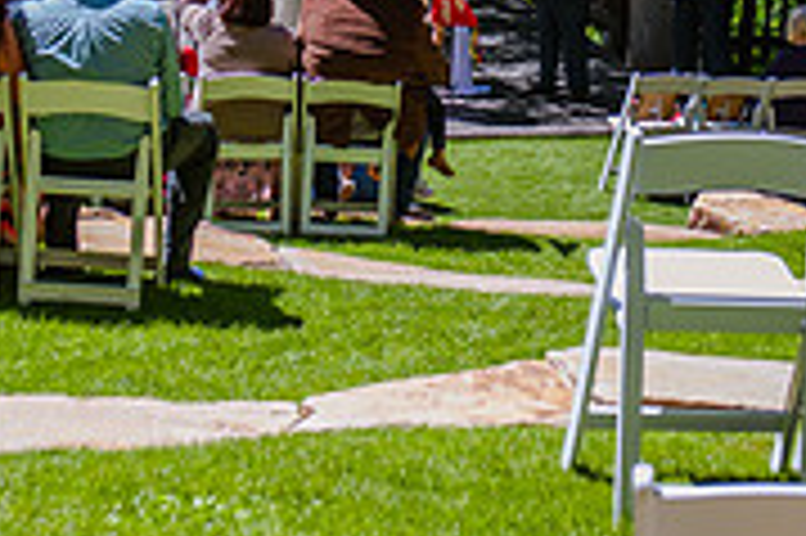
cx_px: 406
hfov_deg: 14.3
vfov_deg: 9.4
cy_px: -146
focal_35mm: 144
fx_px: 3221
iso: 160
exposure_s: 1/640
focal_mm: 44
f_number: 3.5
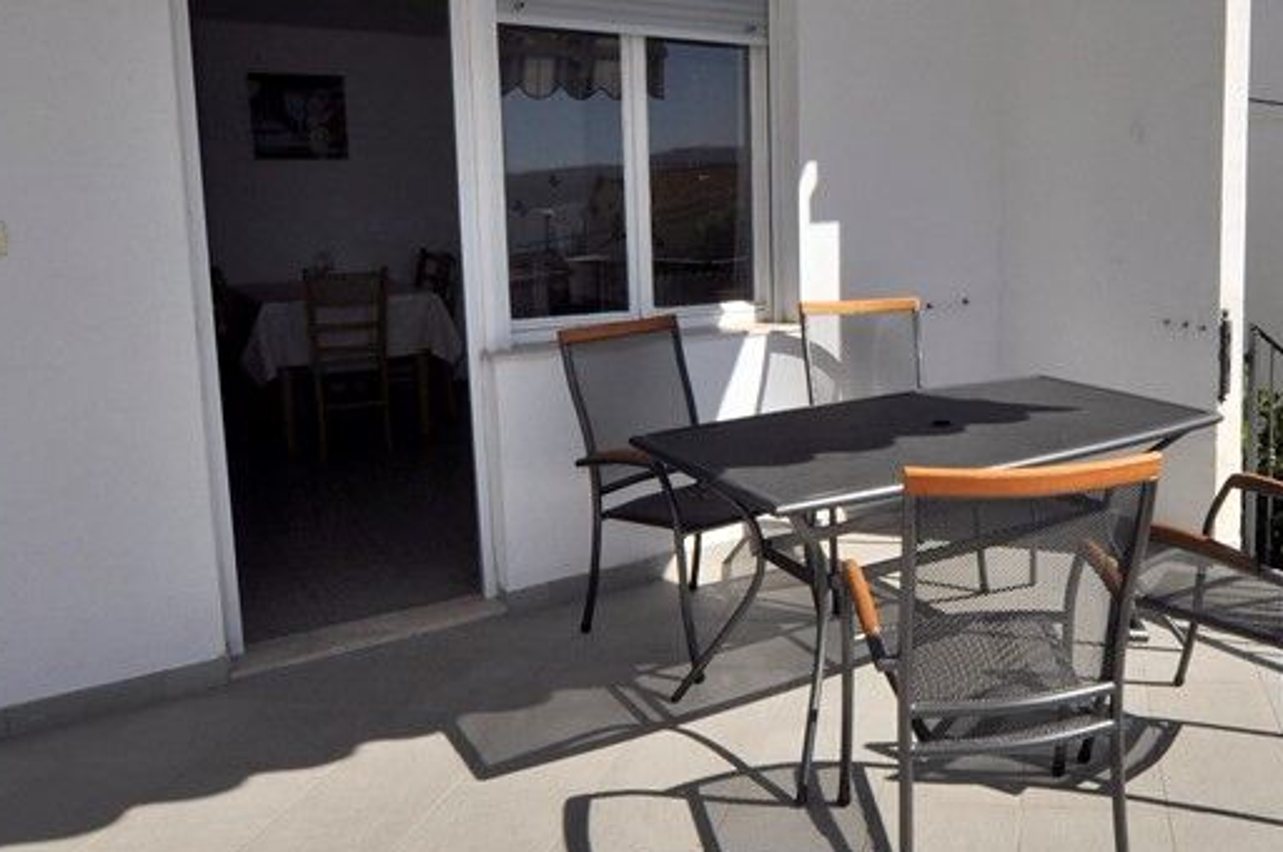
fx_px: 1068
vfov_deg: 43.1
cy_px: 311
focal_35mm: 30
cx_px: 1010
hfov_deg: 57.8
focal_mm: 10
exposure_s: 1/200
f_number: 16
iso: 200
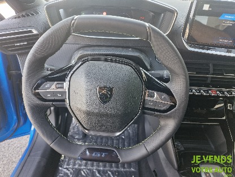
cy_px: 88
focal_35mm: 23
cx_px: 118
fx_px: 156
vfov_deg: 58.9
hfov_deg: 73.9
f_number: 1.8
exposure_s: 1/60
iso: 64
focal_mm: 5.54
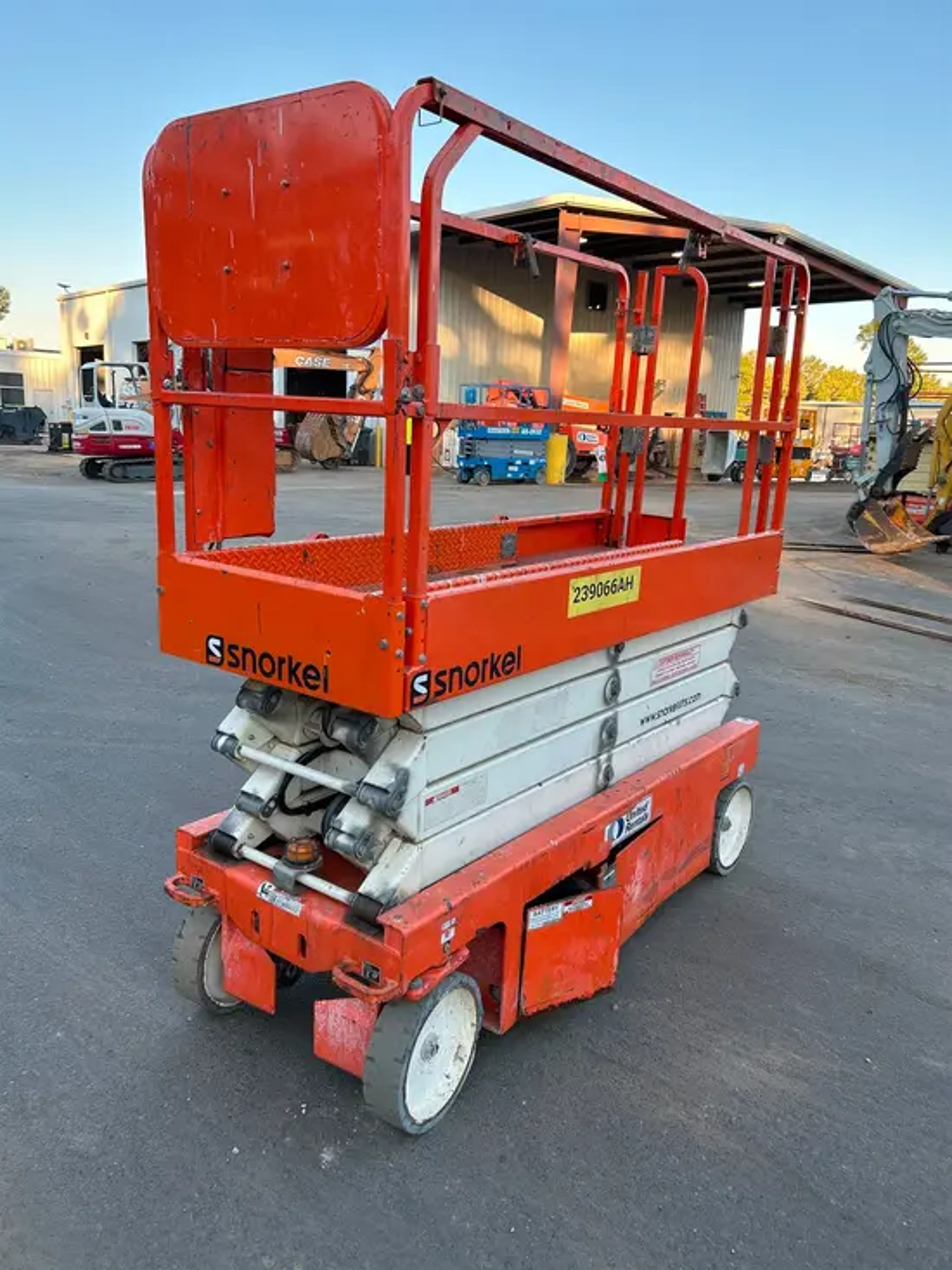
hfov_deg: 53.1
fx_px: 953
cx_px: 476
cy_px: 635
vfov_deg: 67.3
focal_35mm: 26
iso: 50
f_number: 1.5
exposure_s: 1/402
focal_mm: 5.7
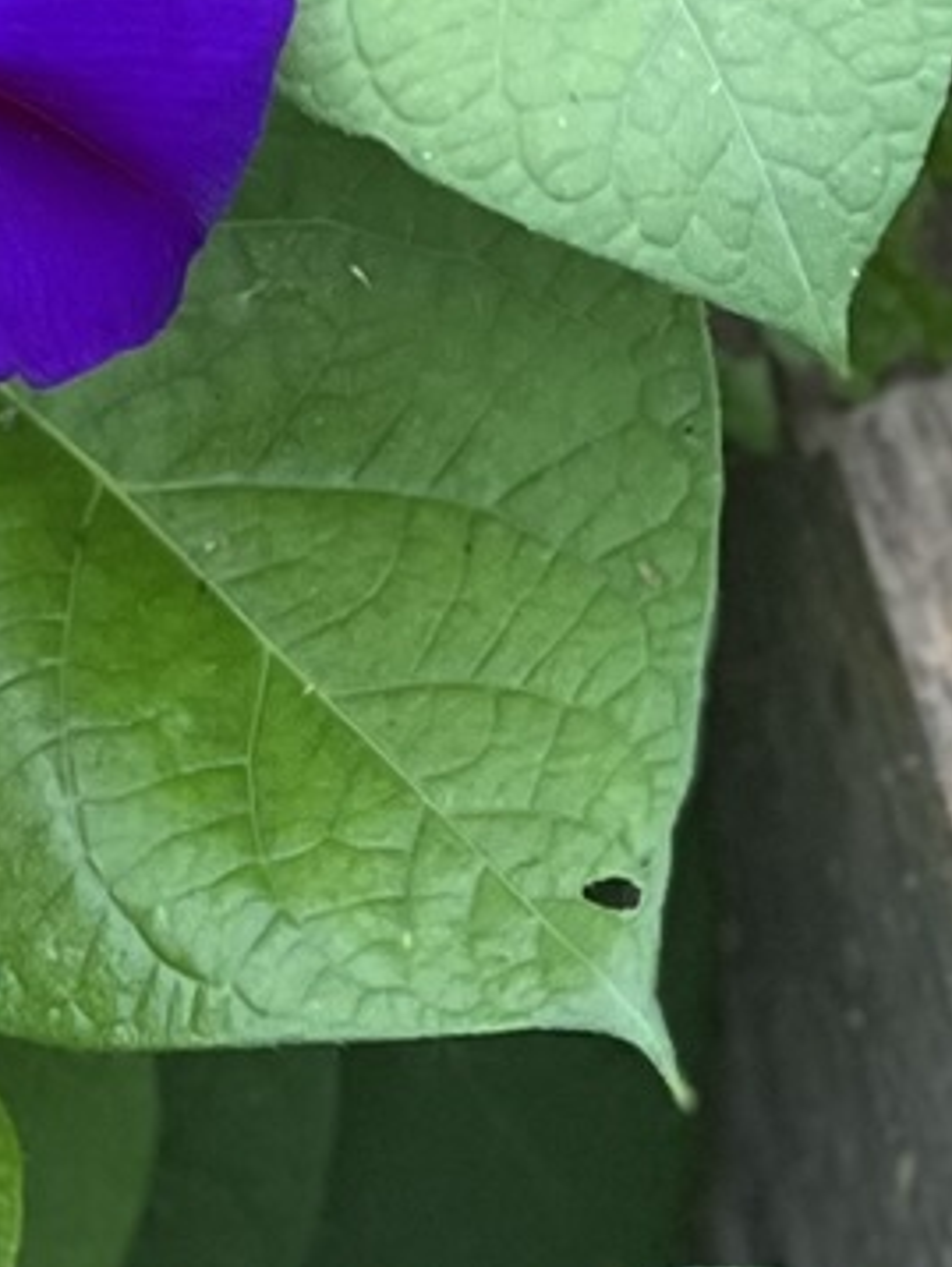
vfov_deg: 5.4
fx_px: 13405
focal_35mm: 366
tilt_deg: -45.9
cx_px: -662
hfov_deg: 4.0
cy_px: 754
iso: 160
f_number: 2.2
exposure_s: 1/121
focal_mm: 7.5
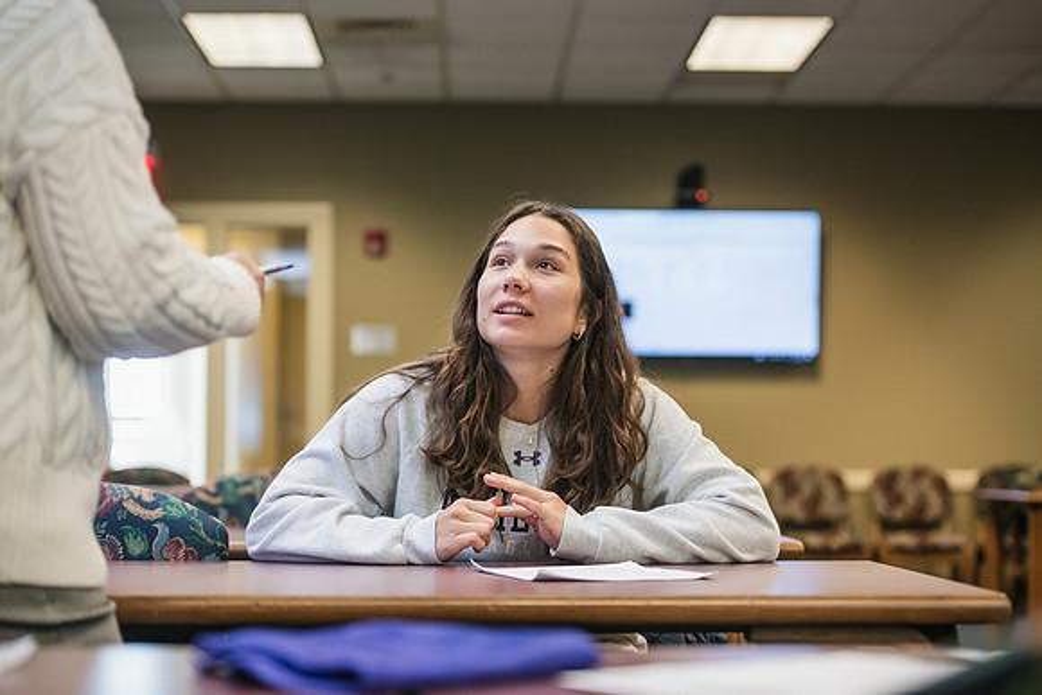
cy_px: 348
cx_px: 521
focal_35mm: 75
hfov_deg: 27.0
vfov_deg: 18.2
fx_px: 2171
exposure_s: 1/200
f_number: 3.2
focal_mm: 75
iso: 1600
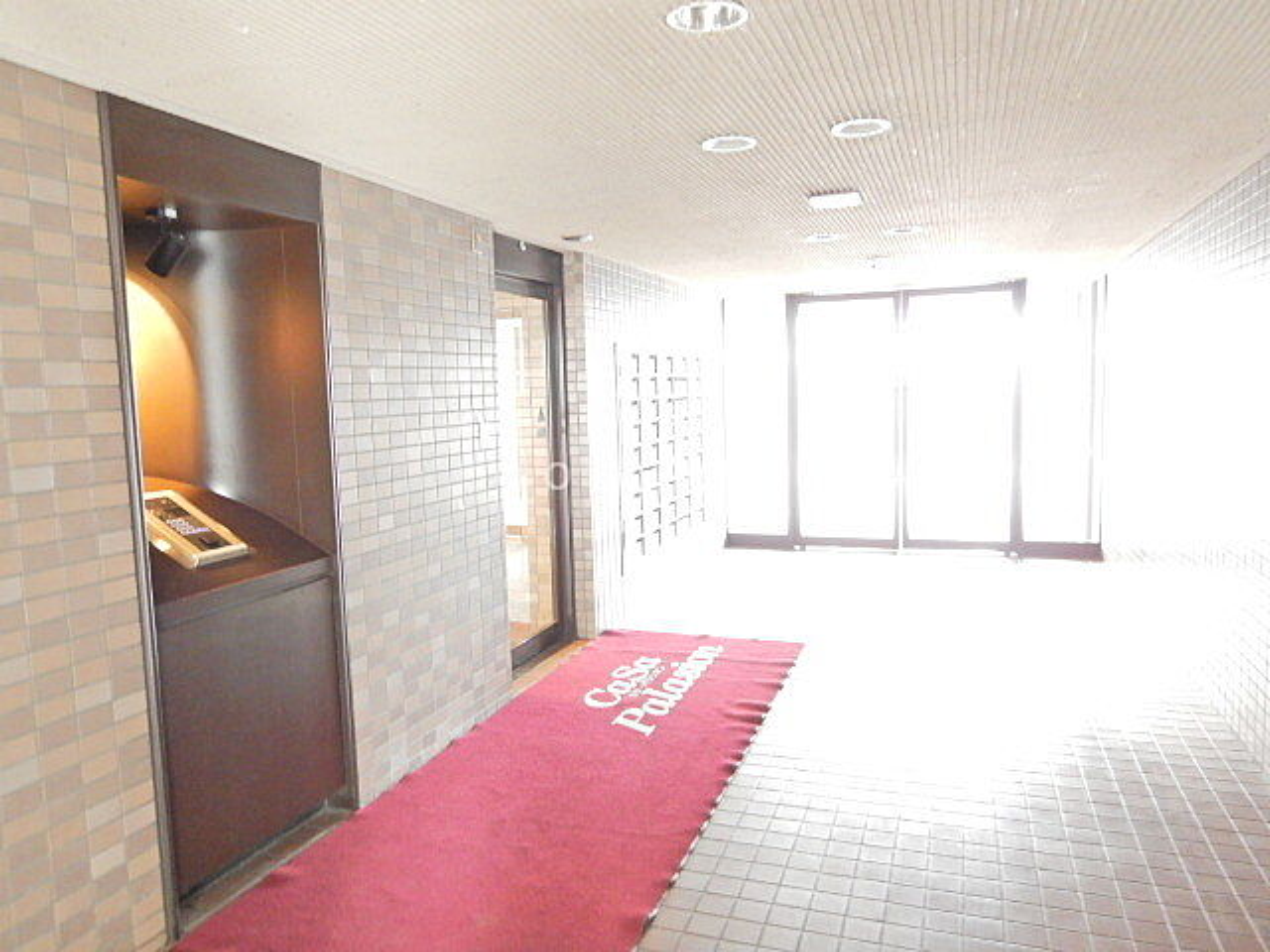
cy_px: 476
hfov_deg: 71.6
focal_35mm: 24
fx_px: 881
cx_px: 635
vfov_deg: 56.8
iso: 720
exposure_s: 1/8
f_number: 2.8
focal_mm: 4.3
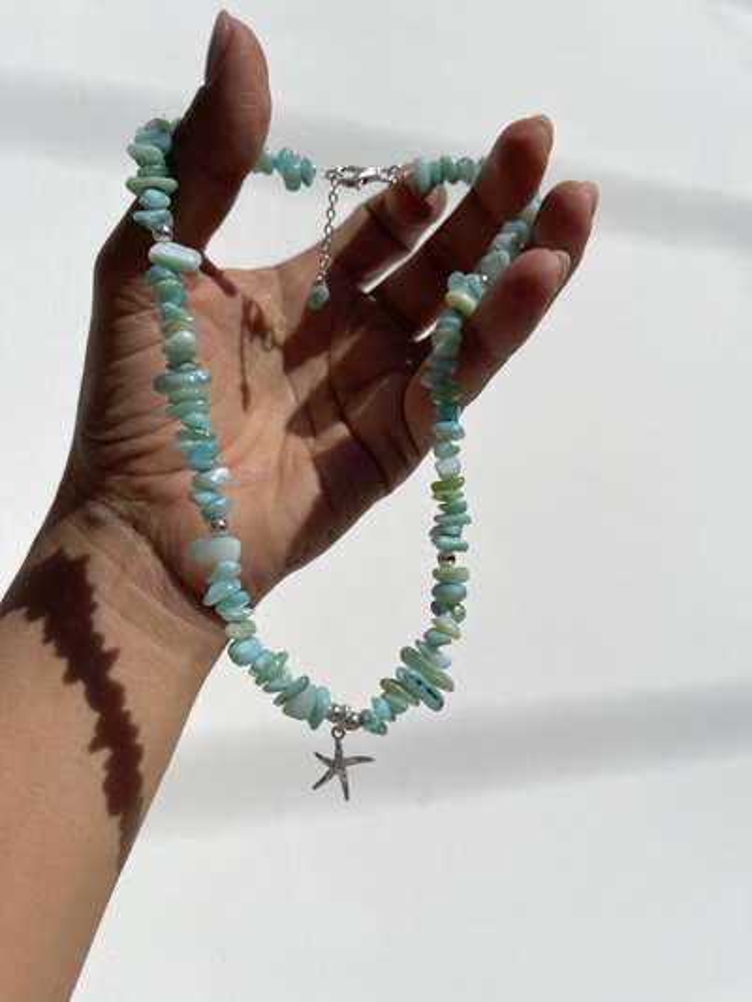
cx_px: 376
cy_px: 501
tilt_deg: +4.6
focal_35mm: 25
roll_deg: +6.7
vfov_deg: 69.4
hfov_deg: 54.9
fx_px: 724
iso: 32
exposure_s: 1/13514
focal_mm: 5.1
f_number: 1.6
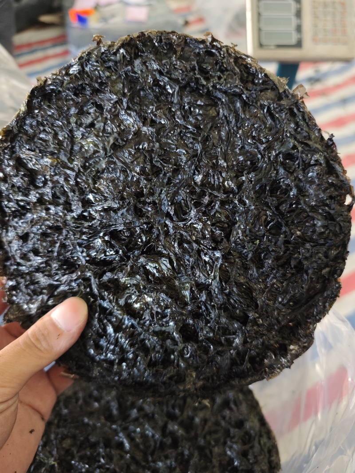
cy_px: 236
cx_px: 178
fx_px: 315
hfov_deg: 58.9
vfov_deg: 73.9
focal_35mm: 23
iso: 2000
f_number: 1.42
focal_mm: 6.68
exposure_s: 1/25
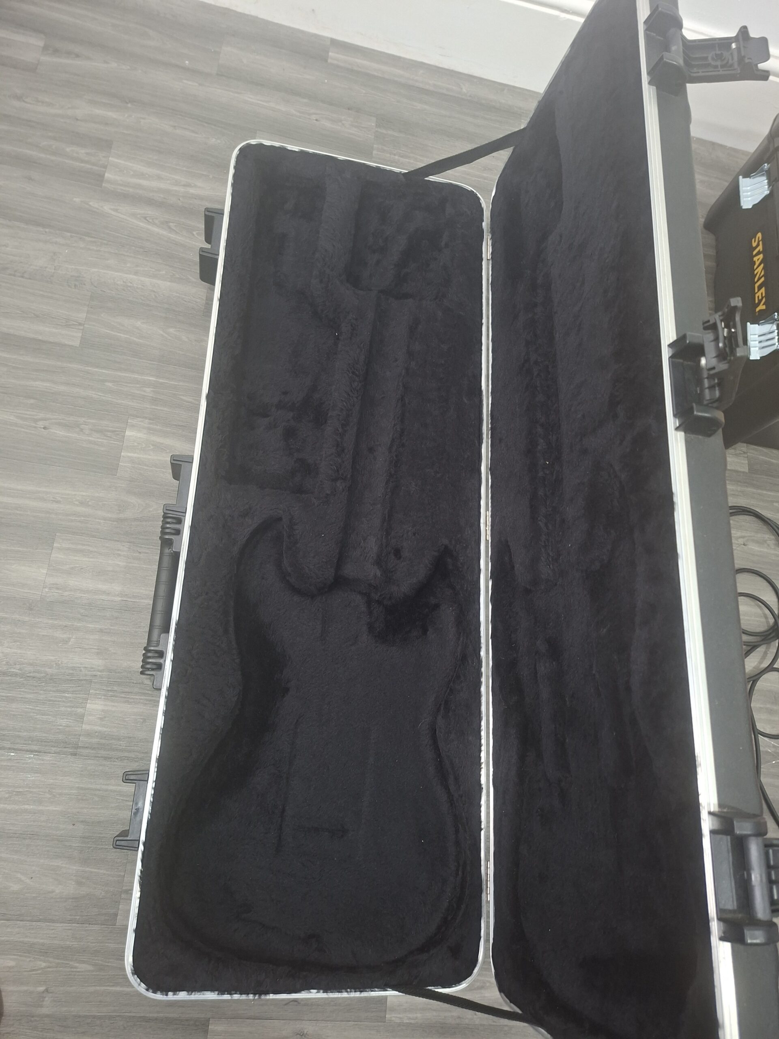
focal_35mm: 23
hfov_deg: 58.9
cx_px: 390
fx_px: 690
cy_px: 520
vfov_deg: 73.9
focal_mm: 5.54
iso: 250
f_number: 1.8
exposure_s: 1/33
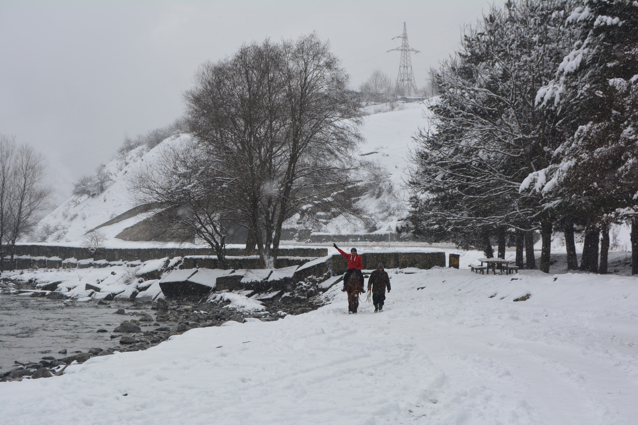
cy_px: 212
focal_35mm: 82
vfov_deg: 16.6
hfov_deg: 24.6
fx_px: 1462
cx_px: 319
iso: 200
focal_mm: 55
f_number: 10
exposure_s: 1/320
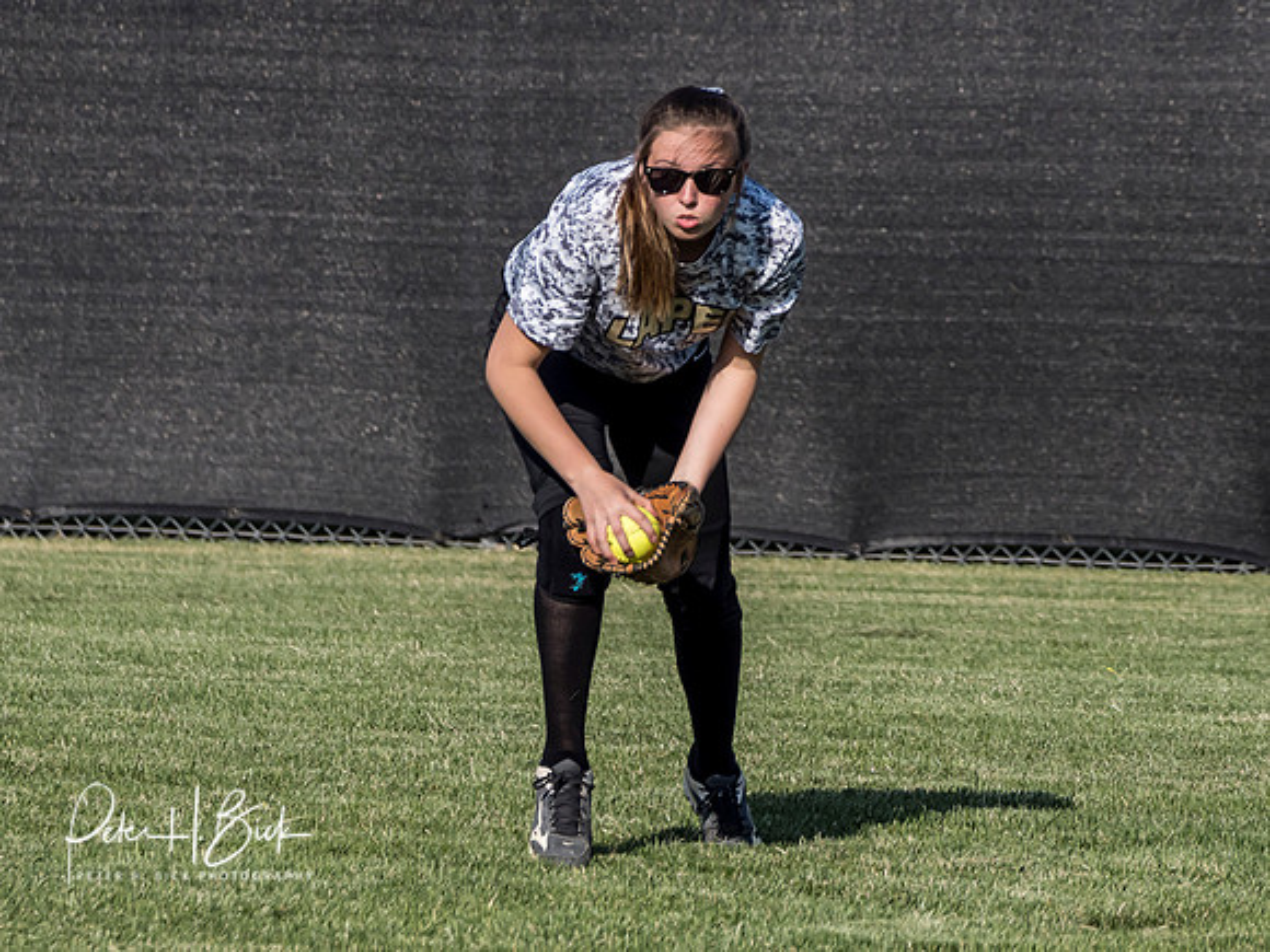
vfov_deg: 3.4
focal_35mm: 438
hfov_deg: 4.5
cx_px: 676
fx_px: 16072
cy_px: 450
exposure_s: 1/1600
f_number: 6.3
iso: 400
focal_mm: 173
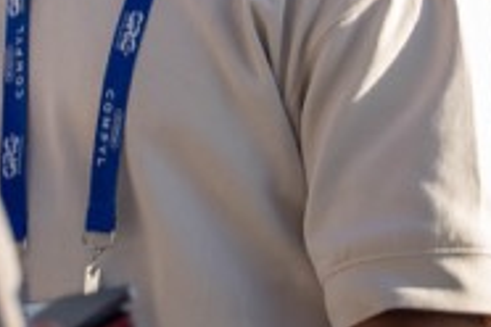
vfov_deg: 2.4
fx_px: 7855
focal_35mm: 576
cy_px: -94
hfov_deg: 3.6
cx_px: 259
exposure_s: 1/800
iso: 100
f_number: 2.8
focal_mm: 119
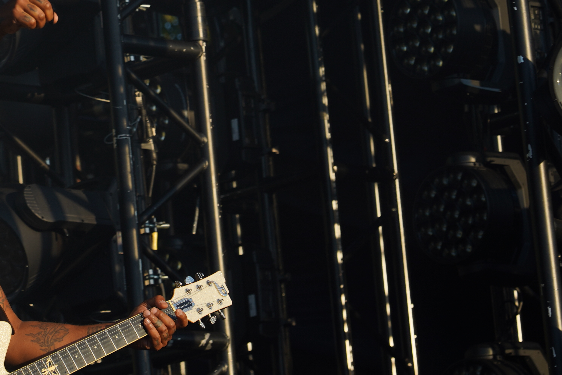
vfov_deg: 6.5
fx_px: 3309
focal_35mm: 212
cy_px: 174
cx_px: 76
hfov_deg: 9.7
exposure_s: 1/320
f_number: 6.3
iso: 100
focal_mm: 105
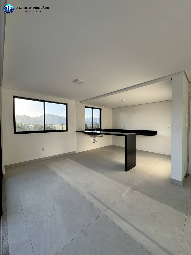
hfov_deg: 85.7
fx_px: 103
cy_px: 128
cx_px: 96
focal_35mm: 14
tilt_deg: -1.0
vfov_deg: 102.1
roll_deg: +0.9
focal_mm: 2.22
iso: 40
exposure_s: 1/317
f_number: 2.2
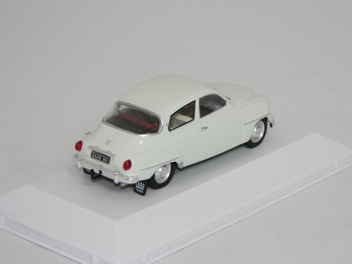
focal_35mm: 144
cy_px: 132
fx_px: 1464
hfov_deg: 13.7
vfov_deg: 10.3
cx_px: 176
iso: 80
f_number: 3.6
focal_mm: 24.1
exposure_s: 1/80
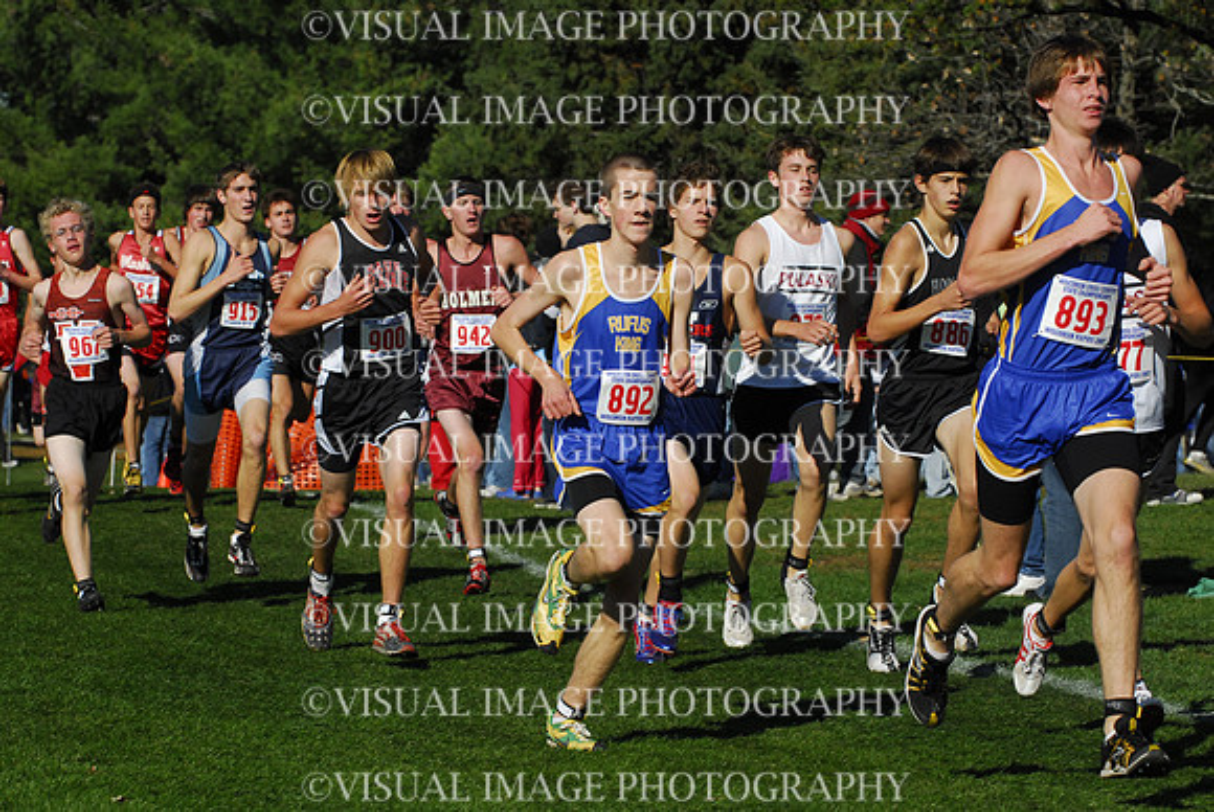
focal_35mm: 180
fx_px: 6076
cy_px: 406
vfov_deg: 7.6
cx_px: 607
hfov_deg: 11.4
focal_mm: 120
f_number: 7.1
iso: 400
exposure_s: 1/1600
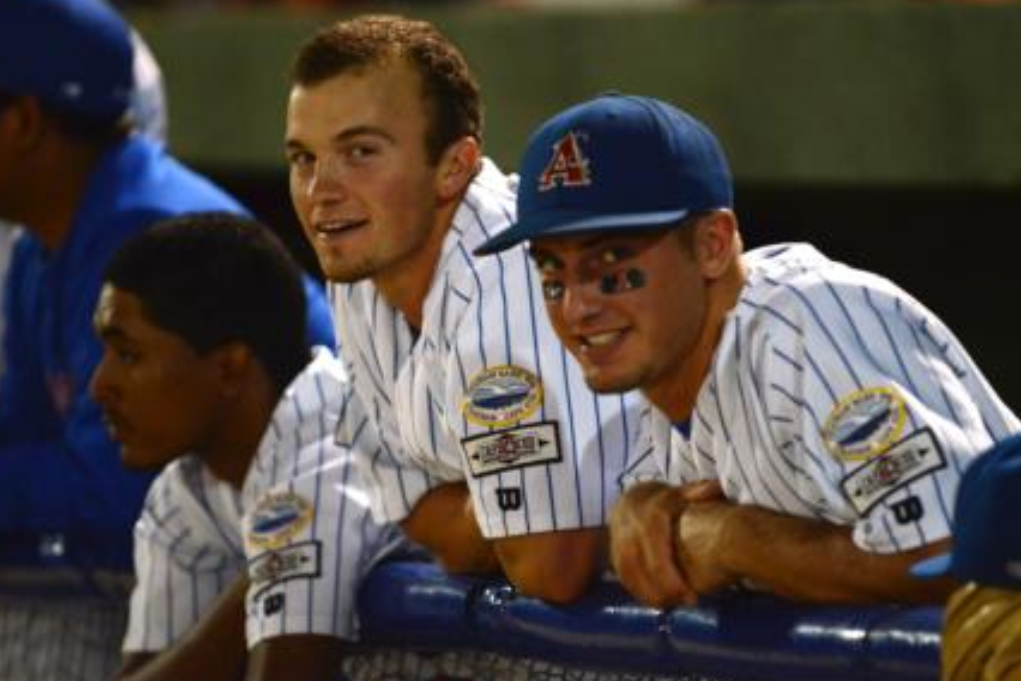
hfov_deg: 6.5
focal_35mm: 316
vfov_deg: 4.3
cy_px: 338
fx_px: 8961
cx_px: 508
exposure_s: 1/500
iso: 3200
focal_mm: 200
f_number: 2.8
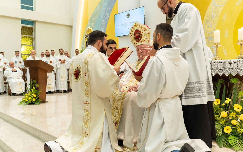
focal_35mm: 31
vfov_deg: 40.6
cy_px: 77
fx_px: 205
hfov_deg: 61.2
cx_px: 120
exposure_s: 1/200
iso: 2000
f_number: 3.2
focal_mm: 20
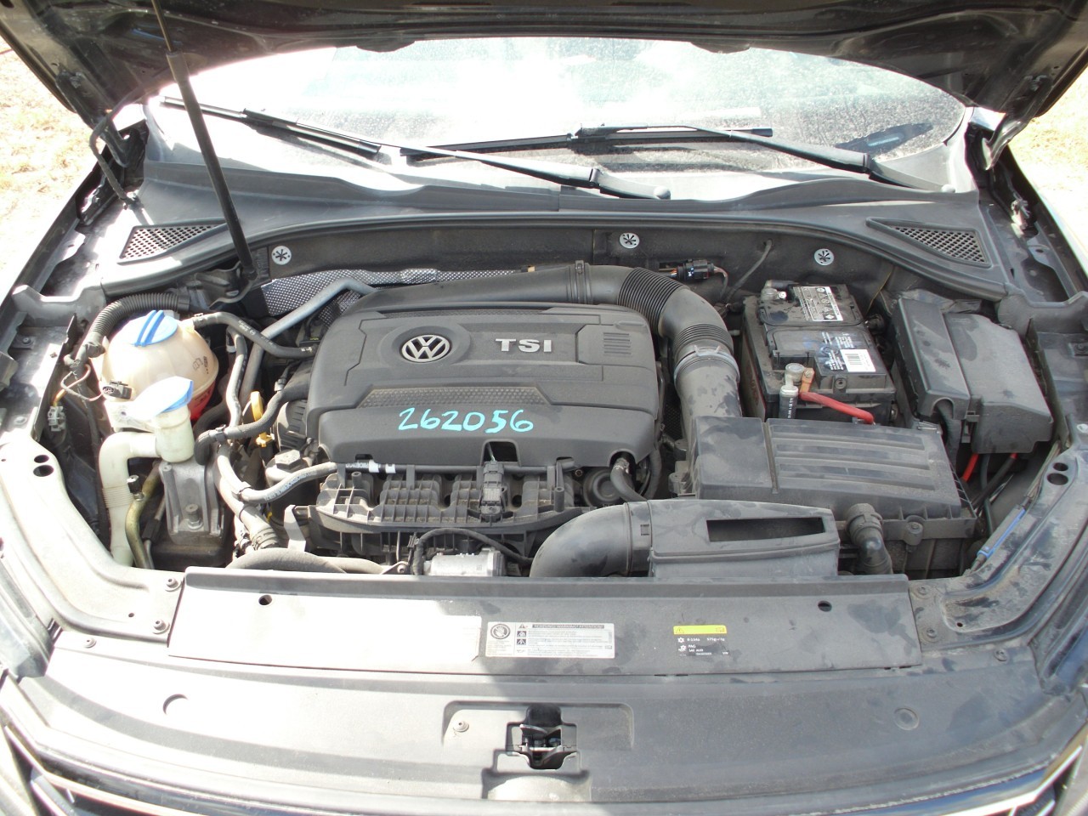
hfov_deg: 49.0
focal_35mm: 38
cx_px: 544
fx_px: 1194
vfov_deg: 37.7
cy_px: 408
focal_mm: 6.3
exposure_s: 1/82
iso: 50
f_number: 2.9
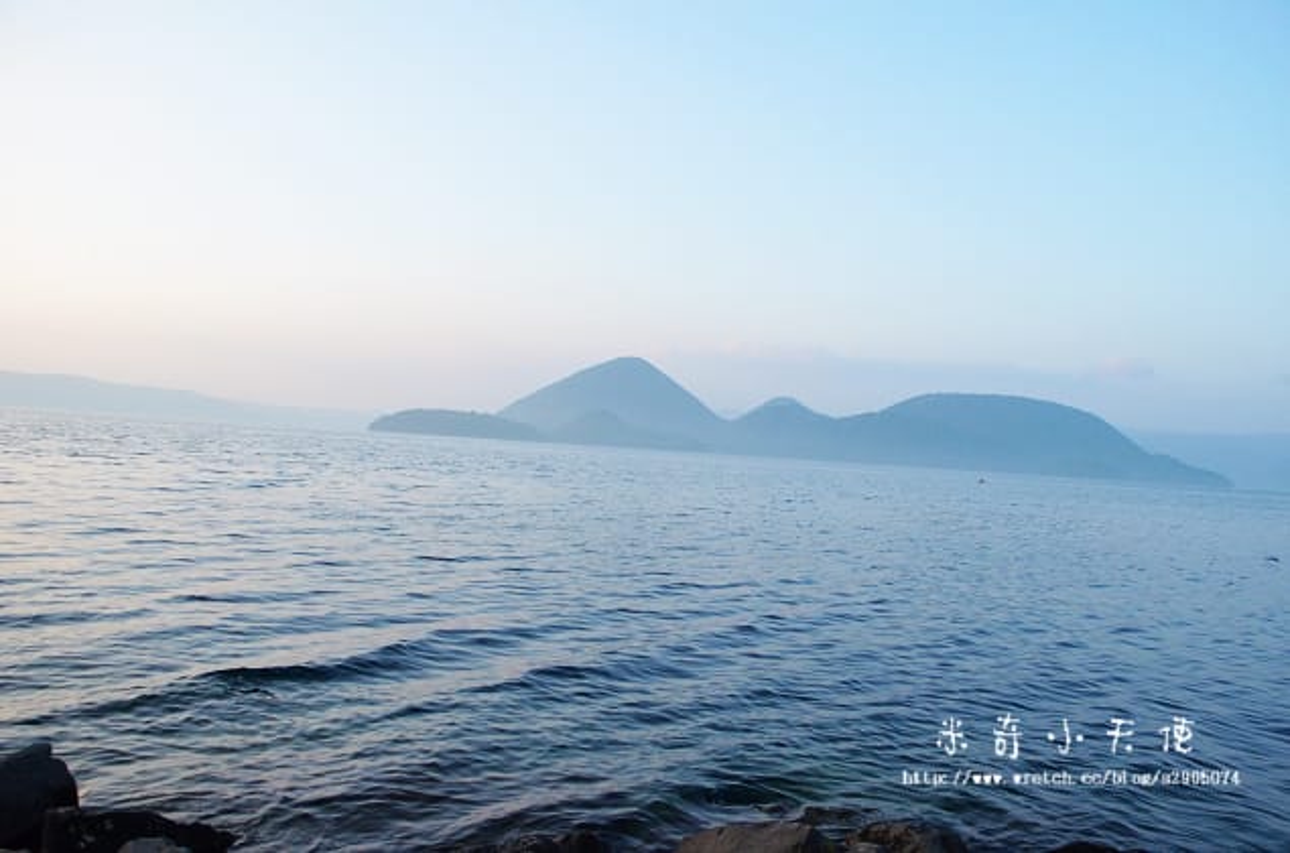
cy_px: 426
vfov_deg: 43.4
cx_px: 645
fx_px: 1072
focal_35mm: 30
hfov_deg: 62.1
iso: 1600
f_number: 6.3
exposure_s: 1/1000
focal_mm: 20
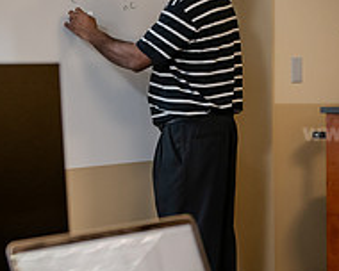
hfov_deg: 18.6
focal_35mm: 103
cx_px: 221
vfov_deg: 14.9
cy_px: 170
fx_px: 1033
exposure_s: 1/200
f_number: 2.8
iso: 1000
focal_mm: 36
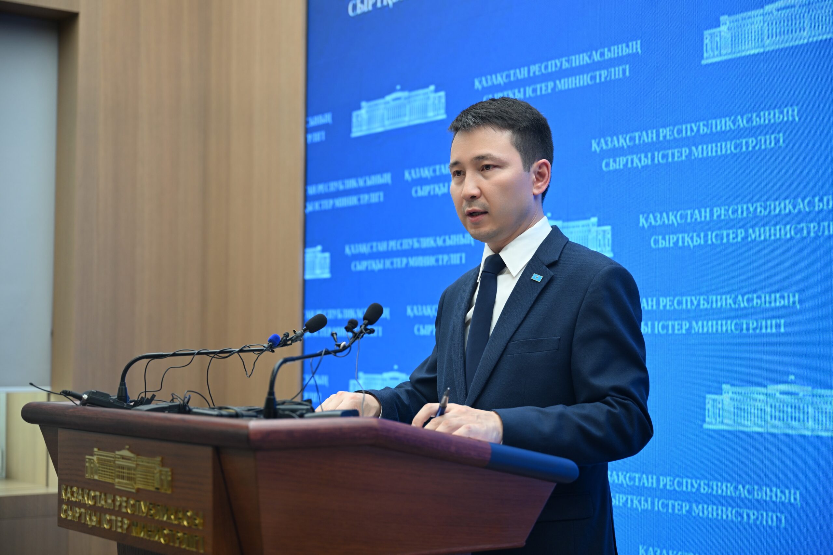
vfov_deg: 23.4
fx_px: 1342
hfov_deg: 34.5
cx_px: 416
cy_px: 278
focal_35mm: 58
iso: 320
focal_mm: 58
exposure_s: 1/125
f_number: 3.2
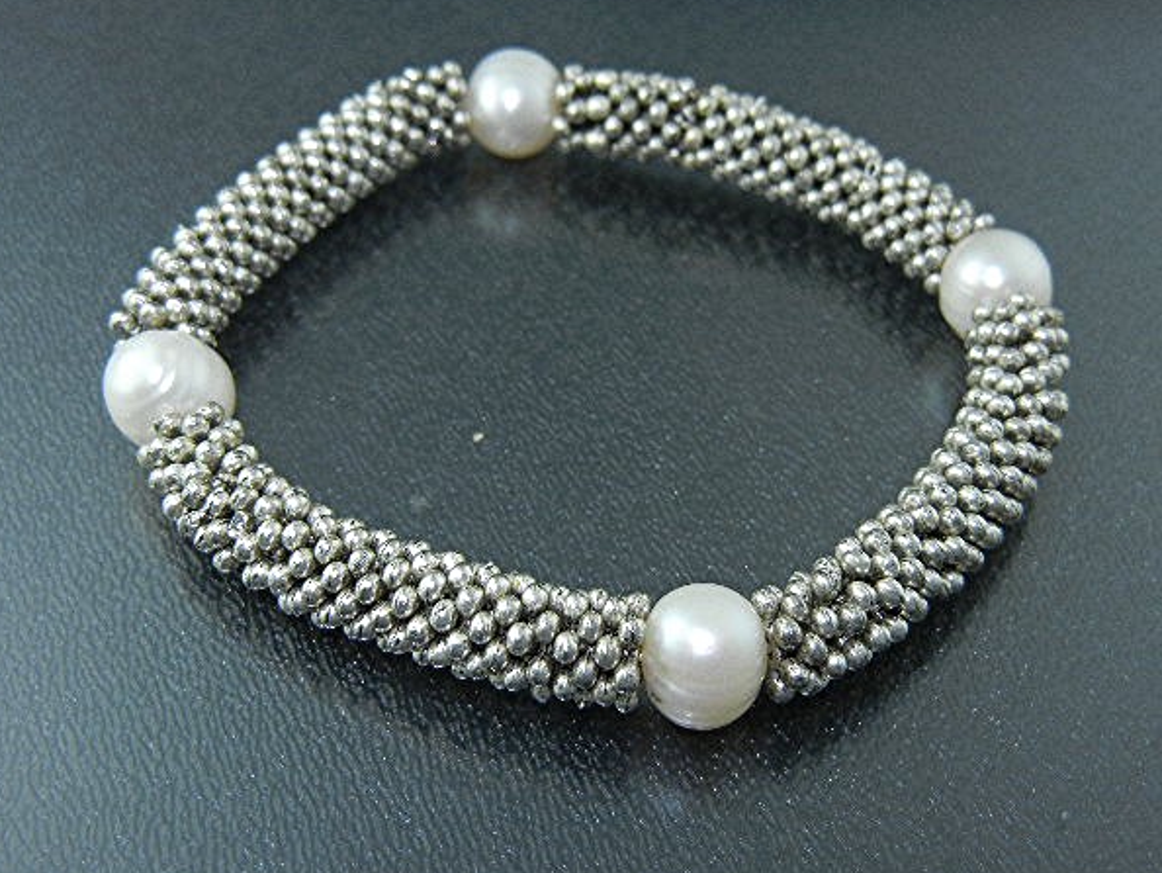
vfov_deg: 26.1
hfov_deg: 34.3
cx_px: 599
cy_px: 456
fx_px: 1881
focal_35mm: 56
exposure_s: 1/30
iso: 200
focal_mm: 9.3
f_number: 3.9
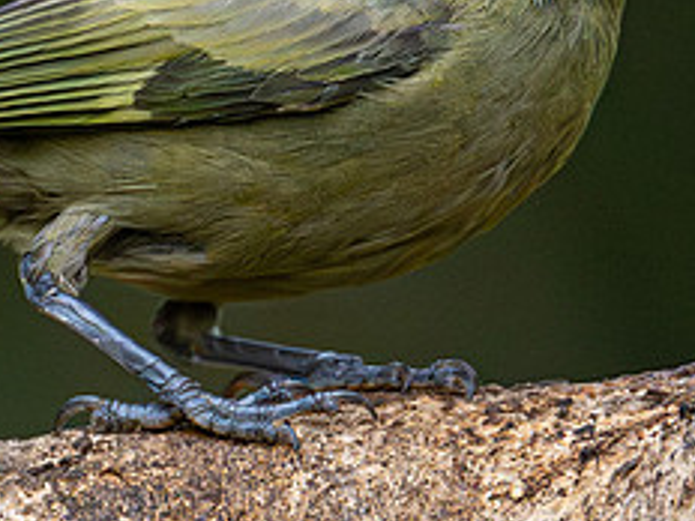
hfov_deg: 1.0
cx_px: 464
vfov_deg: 0.7
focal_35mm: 2046
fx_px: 41078
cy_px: 216
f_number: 4.5
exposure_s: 1/500
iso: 6400
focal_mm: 400
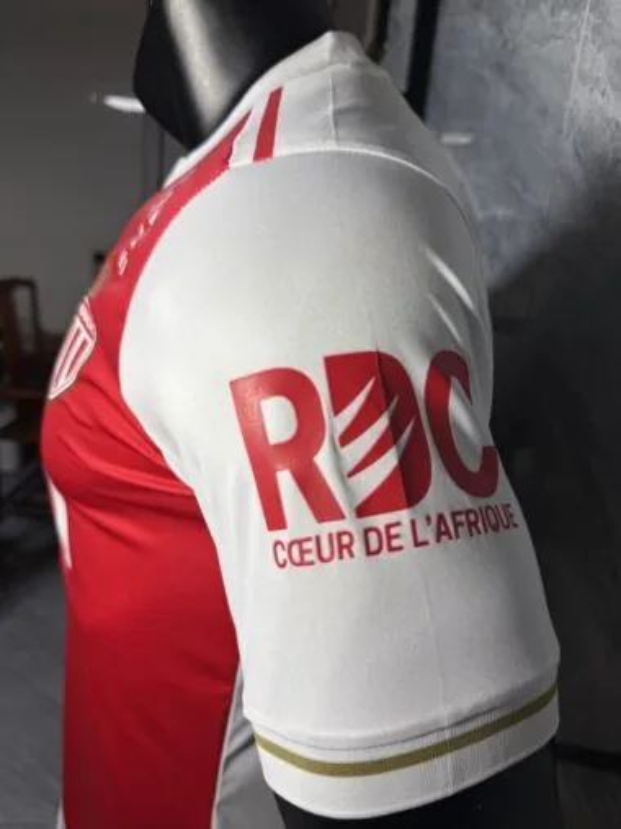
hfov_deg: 56.8
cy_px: 414
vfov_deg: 71.6
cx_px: 310
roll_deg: -5.5
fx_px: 574
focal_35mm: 24
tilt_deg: -18.1
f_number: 1.78
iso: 80
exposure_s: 1/100
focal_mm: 6.76
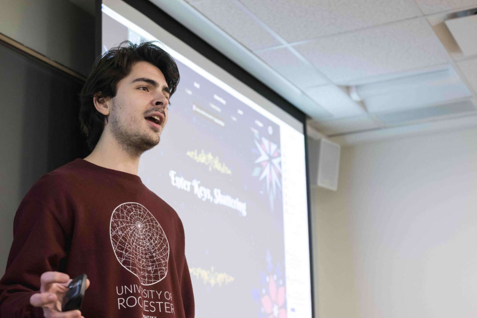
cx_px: 199
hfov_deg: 32.3
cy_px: 196
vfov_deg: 21.9
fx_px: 821
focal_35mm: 62
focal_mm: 50
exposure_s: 1/200
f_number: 4
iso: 1600
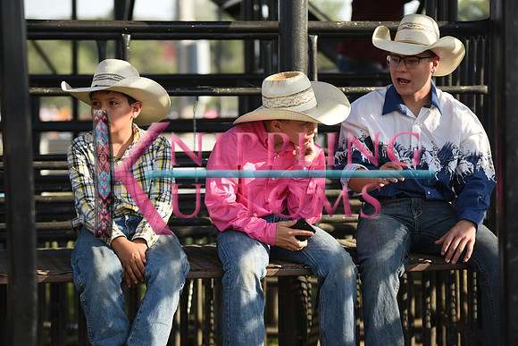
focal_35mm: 105
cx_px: 259
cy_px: 173
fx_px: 1511
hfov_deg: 19.5
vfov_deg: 13.0
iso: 640
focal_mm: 105
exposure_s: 1/3200
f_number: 2.8
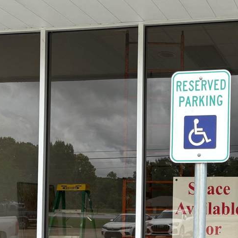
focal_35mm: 61
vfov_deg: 27.6
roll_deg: -0.5
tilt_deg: +2.3
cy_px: 193
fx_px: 474
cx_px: 248
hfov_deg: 26.4
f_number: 1.6
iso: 50
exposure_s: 1/1135
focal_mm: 5.96
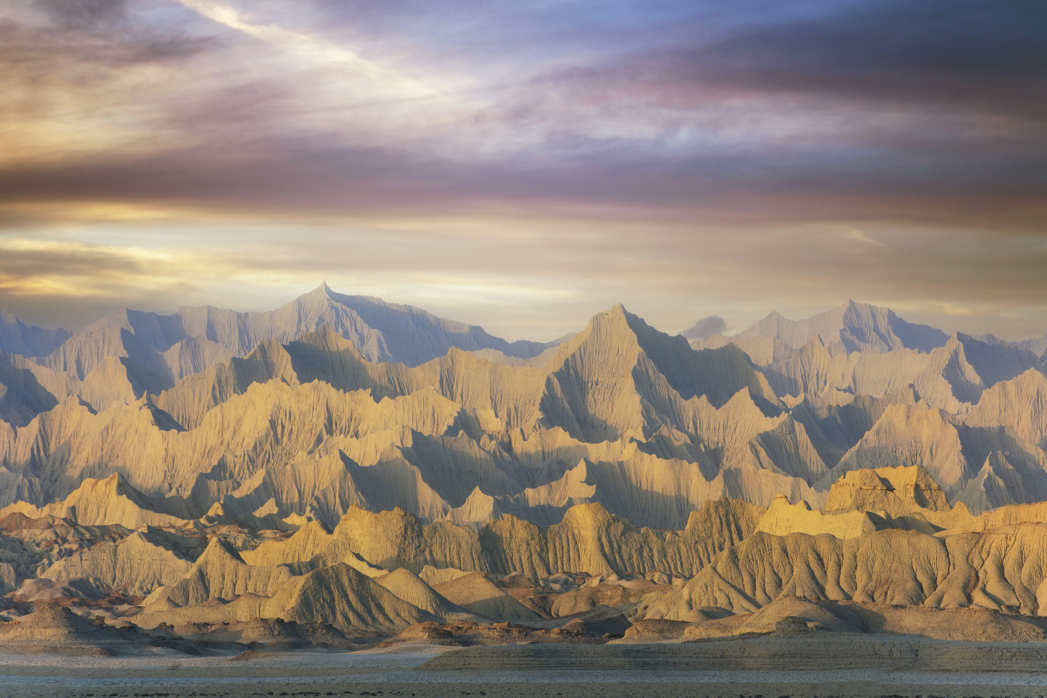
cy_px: 349
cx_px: 524
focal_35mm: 270
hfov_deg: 7.6
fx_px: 7852
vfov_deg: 5.1
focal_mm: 180
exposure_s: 1/400
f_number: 8
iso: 125
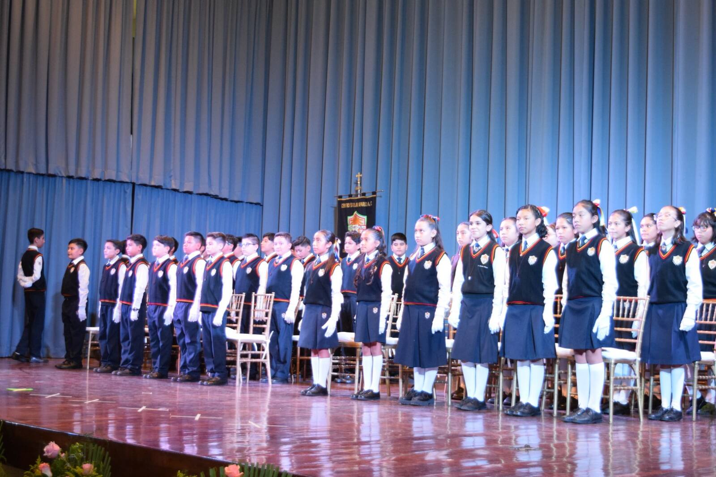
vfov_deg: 25.1
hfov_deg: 36.9
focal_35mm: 54
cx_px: 358
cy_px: 238
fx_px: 1074
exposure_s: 1/60
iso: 2500
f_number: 4.8
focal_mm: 36
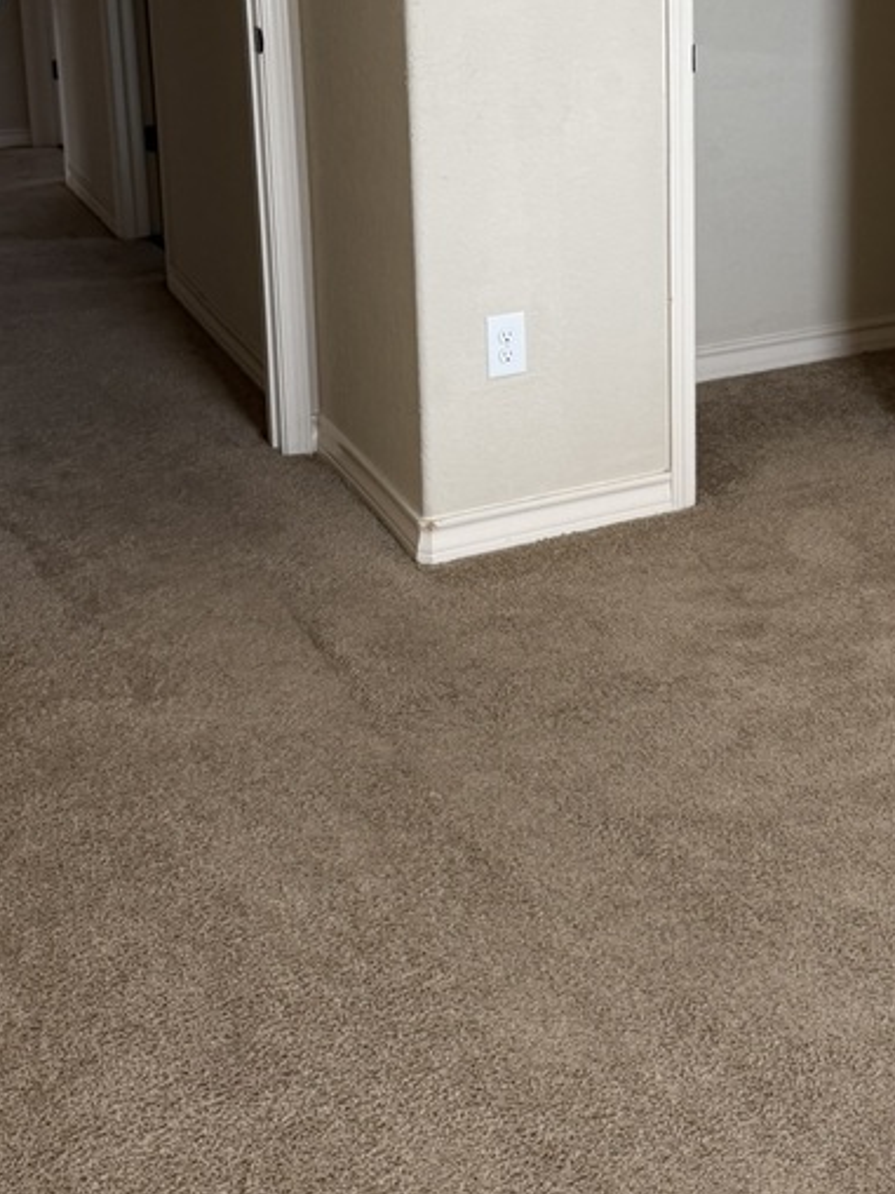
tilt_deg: -13.5
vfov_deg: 36.0
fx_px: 1758
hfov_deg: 28.1
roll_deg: +0.1
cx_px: 684
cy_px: 207
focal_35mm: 51
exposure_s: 1/86
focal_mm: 6.76
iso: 200
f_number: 1.78
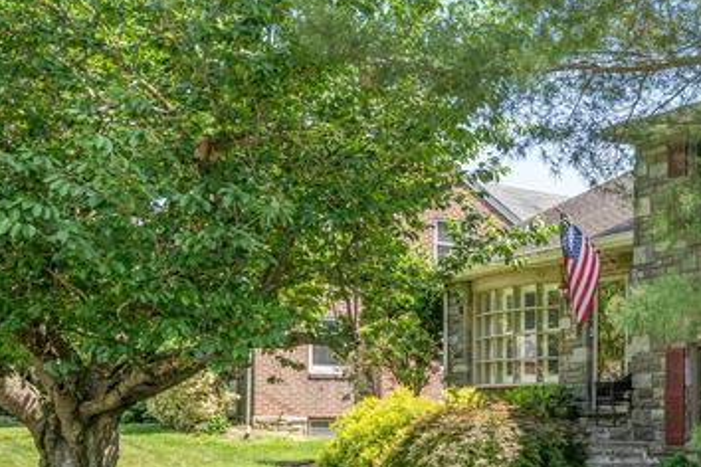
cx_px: 836
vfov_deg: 23.9
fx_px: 1071
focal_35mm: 55
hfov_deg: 30.8
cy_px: 426
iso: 320
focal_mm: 19
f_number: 6.3
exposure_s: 1/500
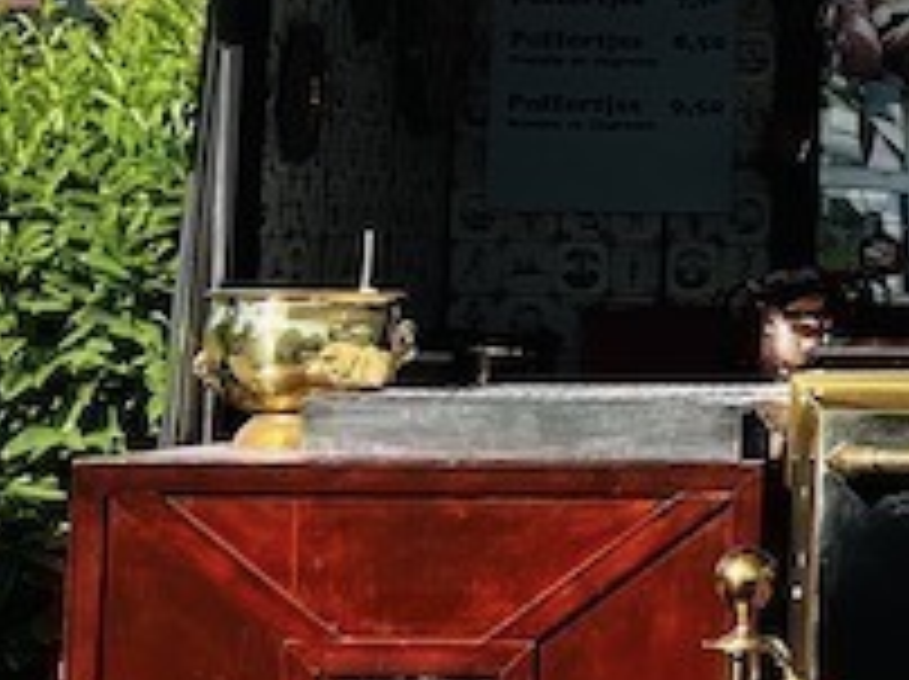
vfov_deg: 11.1
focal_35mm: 132
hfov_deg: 14.2
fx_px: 3462
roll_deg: -0.6
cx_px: 1287
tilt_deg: +3.4
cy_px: -50
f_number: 1.5
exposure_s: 1/2208
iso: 50
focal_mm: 5.7
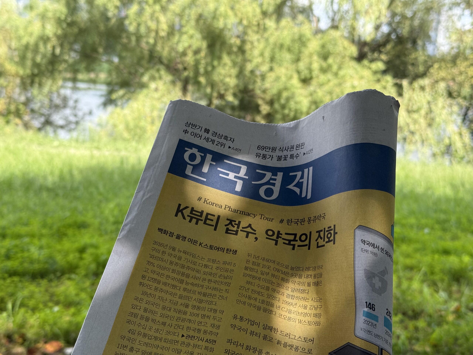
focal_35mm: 48
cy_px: 178
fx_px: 656
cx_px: 236
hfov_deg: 39.7
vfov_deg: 30.3
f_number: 1.78
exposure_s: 1/939
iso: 80
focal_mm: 6.76
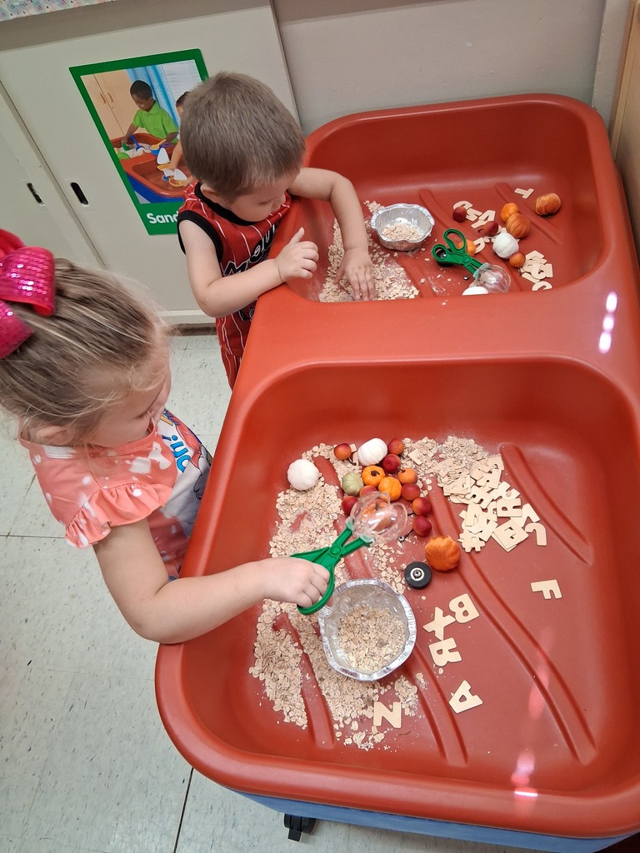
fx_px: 641
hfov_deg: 53.1
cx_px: 320
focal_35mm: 26
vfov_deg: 67.3
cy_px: 426
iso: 250
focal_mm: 3.98
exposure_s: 1/60
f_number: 1.8
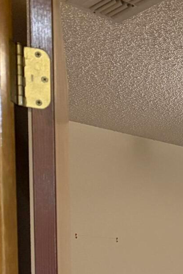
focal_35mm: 81
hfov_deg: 15.1
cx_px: 307
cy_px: 364
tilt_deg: -4.9
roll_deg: -1.7
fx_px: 617
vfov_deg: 22.2
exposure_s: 1/60
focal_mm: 6.76
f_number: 1.78
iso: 500
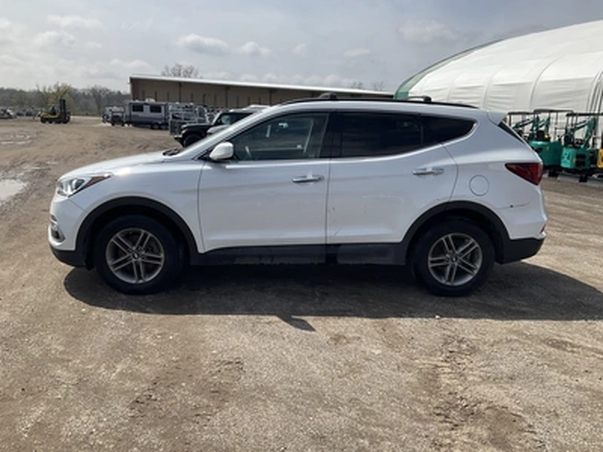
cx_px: 302
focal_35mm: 29
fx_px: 505
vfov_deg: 48.2
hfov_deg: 61.7
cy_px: 226
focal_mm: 3
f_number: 1.8
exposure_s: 1/2538
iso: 25
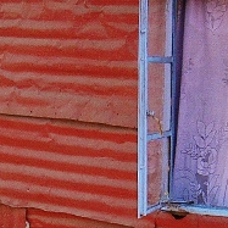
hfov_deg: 11.5
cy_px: 174
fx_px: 1125
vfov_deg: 11.5
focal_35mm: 151
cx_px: 18
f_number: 4.8
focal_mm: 8
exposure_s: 1/250
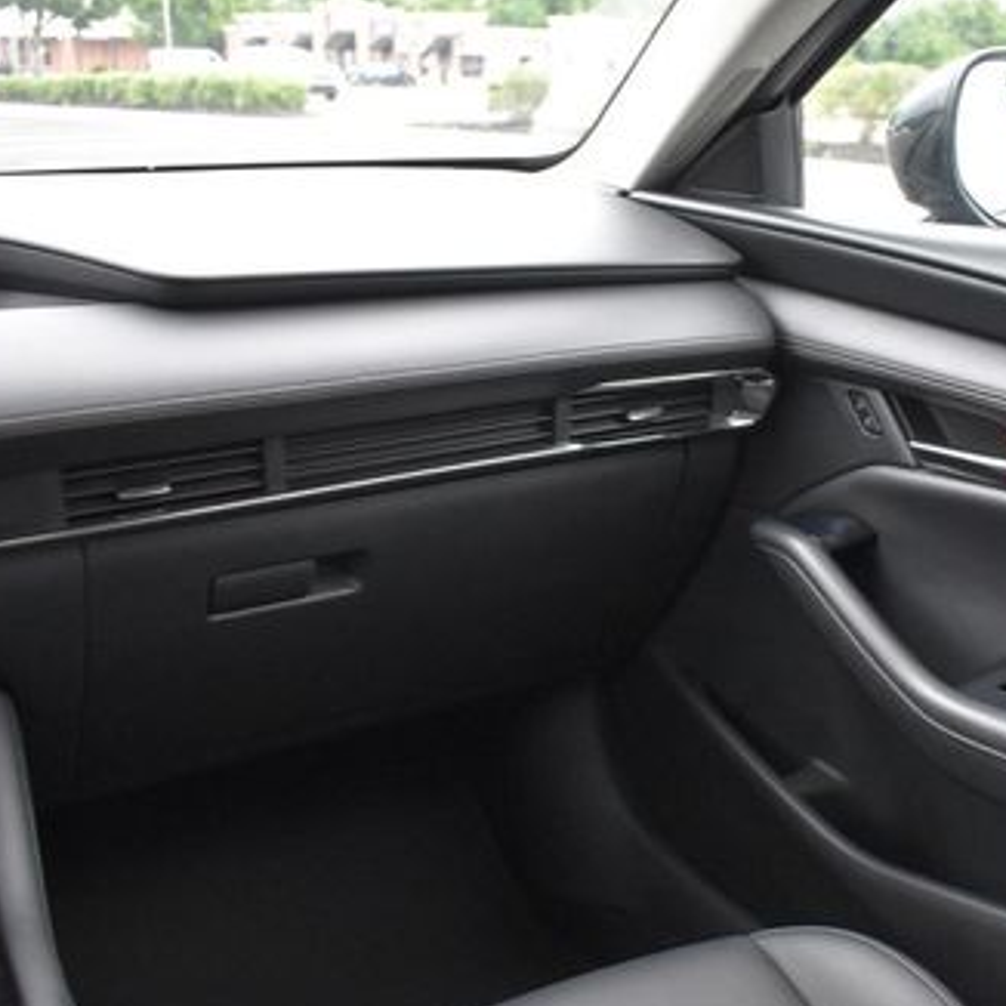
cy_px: 551
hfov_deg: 36.7
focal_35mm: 45
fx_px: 1480
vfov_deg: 37.5
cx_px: 750
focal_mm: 18
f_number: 3.5
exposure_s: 1/125
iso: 2000
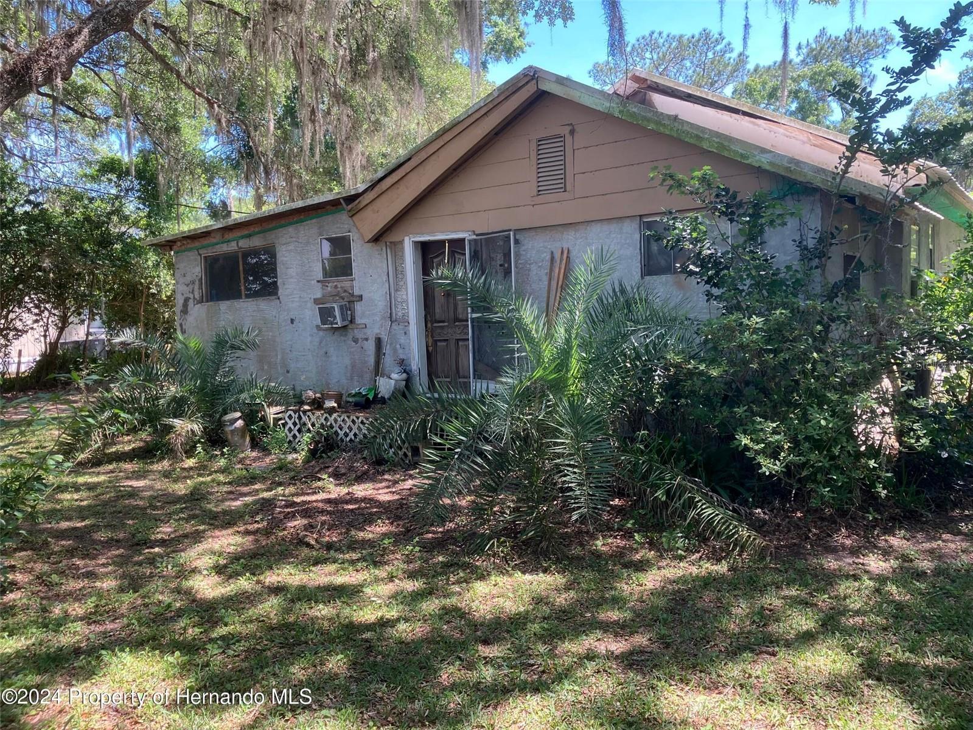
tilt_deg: -2.2
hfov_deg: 63.4
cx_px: 486
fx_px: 787
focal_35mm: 28
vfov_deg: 49.7
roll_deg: +1.9
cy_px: 365
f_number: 1.8
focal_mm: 3.99
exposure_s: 1/149
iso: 32
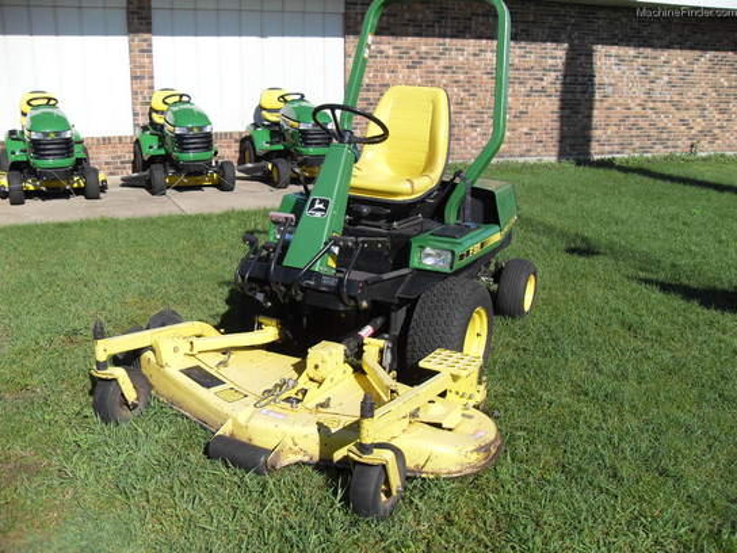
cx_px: 368
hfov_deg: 54.0
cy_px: 276
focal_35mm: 34
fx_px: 724
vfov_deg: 41.8
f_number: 7
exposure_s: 1/250
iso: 80
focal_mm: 6.3
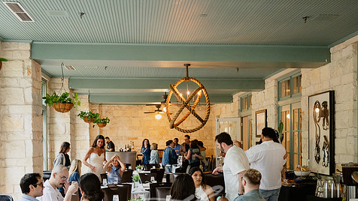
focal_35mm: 46
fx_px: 437
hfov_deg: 44.6
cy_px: 143
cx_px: 180
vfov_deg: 25.8
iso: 2500
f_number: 2.8
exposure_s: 1/125
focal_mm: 36
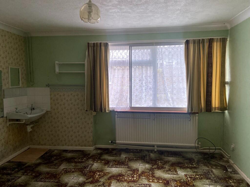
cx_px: 125
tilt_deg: -4.6
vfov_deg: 53.1
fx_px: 188
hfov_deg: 67.3
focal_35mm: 26
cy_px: 94
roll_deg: +0.4
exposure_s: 1/50
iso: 320
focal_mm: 4.25
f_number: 1.8
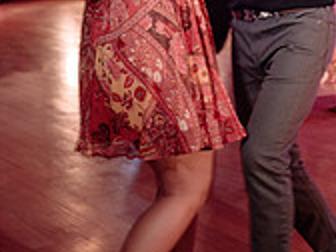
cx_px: 493
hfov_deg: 14.8
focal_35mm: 124
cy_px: 10
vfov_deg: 11.8
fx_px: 1204
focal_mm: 32
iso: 500
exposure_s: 1/100
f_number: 2.8
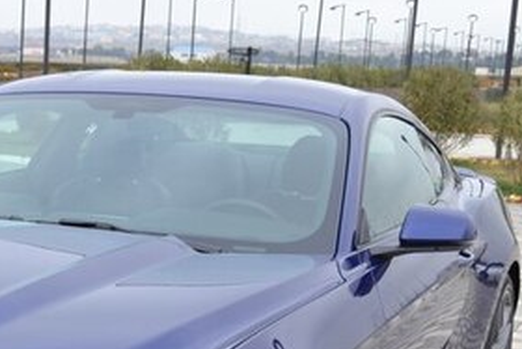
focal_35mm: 92
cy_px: 401
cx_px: 0
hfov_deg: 21.4
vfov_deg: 14.5
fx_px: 1335
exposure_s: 1/125
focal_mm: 26
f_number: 8
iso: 125
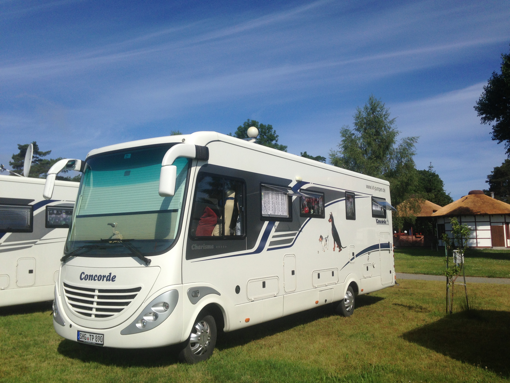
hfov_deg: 55.4
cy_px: 192
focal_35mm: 33
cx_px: 255
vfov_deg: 42.9
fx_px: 486
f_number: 2.4
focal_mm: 4.13
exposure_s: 1/3195
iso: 50
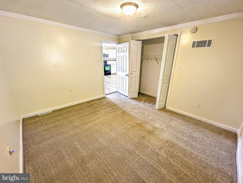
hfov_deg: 106.1
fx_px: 91
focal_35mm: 13
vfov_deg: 90.1
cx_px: 122
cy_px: 92
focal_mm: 1.95
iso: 137
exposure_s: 1/120
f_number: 2.2
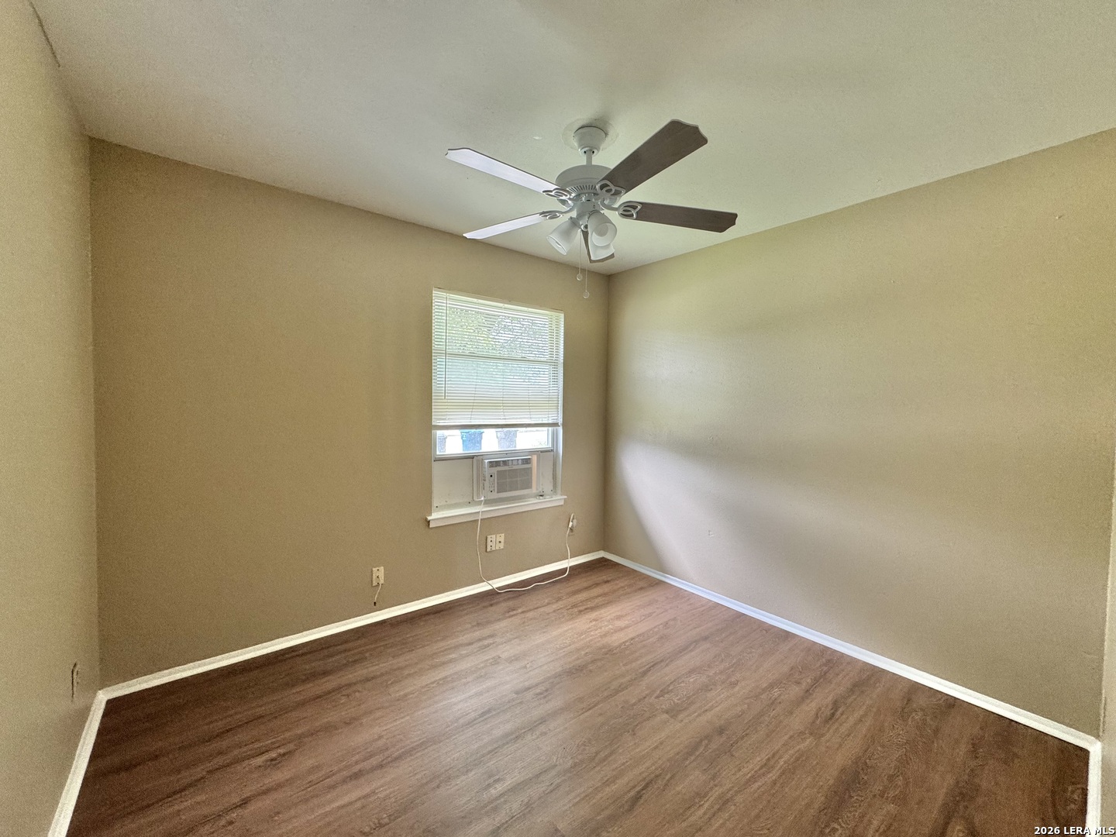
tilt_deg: -2.0
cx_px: 558
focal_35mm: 14
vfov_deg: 85.7
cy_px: 418
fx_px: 451
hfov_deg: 102.1
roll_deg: -1.6
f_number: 2.2
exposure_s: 1/120
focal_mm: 2.22
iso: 160
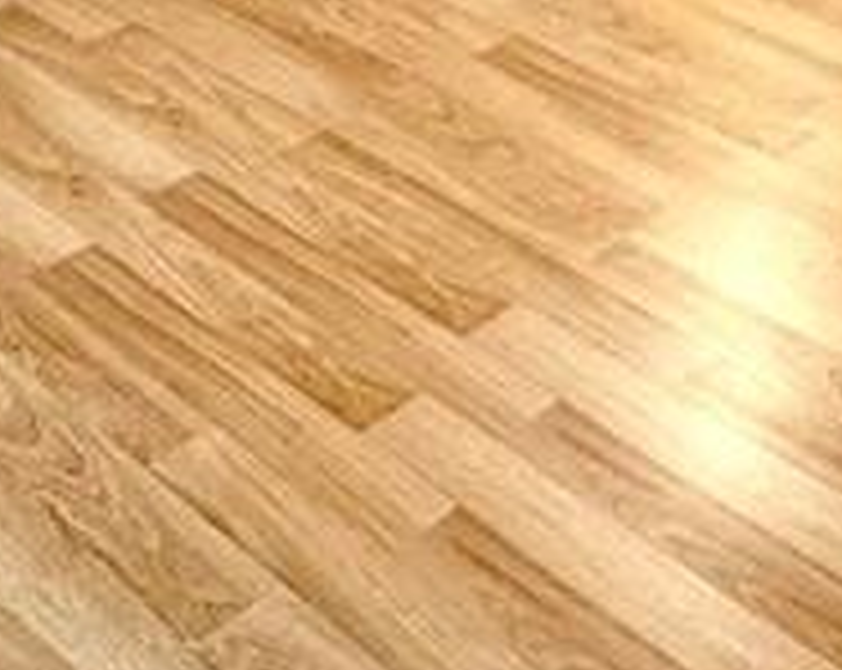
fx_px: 1866
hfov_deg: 25.1
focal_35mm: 75
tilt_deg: -10.4
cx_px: 648
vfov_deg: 17.0
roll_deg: -1.4
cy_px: -513
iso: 400
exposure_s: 1/60
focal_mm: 2.22
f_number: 2.2
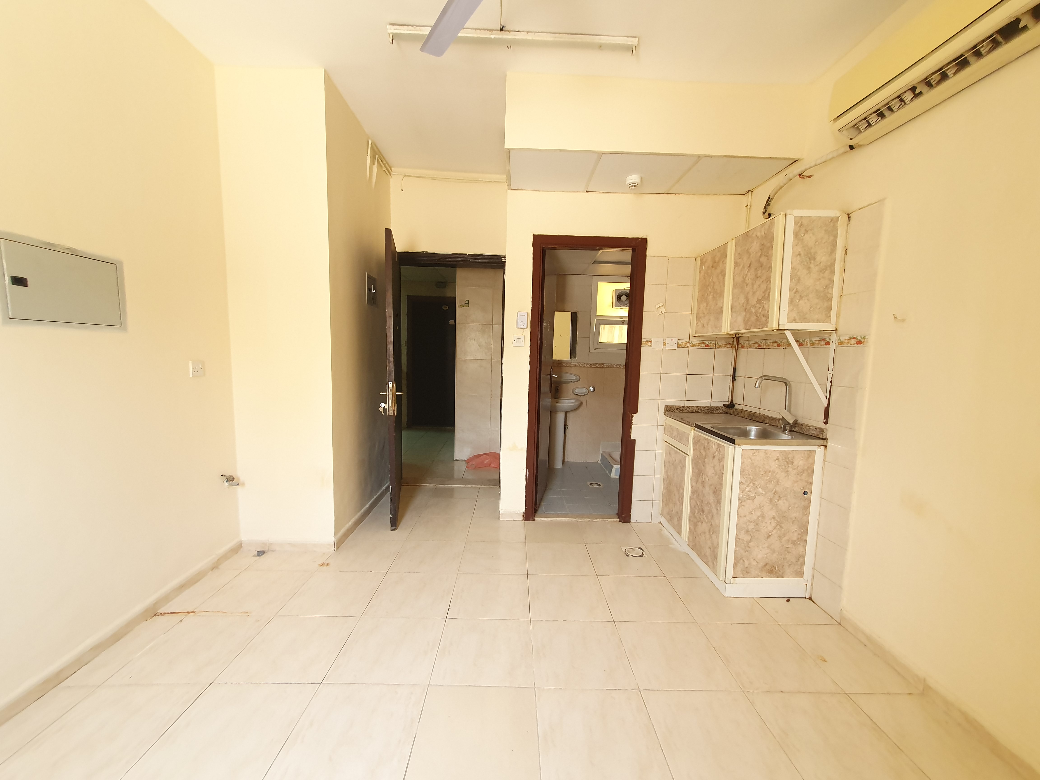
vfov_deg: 89.9
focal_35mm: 13
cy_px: 390
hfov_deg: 106.2
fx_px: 391
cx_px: 520
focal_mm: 1.8
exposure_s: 1/60
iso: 160
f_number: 2.2
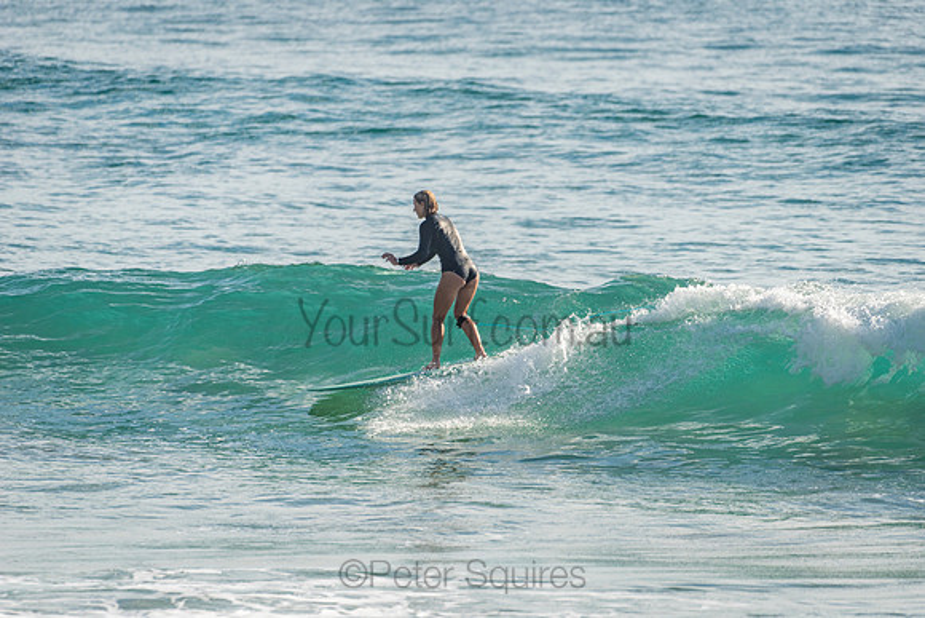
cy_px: 309
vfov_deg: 2.8
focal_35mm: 500
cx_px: 462
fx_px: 12850
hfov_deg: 4.1
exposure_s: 1/2000
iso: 180
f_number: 5.6
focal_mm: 500
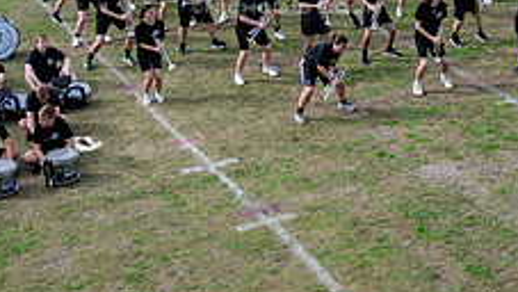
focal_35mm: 87
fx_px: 1196
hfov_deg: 24.4
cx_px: 285
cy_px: -95
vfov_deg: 13.4
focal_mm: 32.5
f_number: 2.8
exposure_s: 1/1250
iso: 125
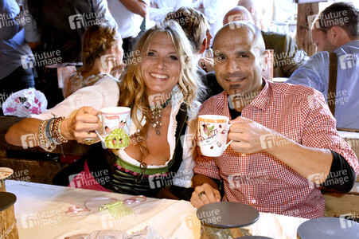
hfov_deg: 41.1
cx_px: 180
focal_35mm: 48
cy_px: 120
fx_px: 478
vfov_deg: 28.0
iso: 3200
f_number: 6.3
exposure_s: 1/60
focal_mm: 32
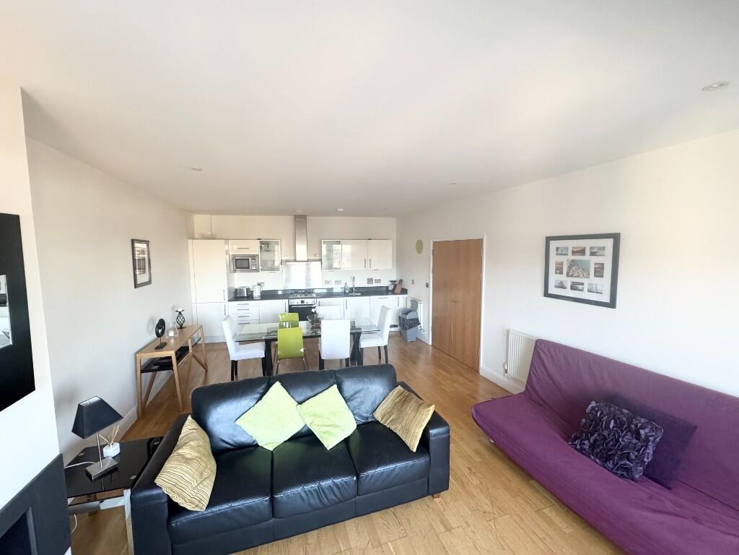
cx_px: 370
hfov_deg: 102.1
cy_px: 278
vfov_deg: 85.7
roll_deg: +0.2
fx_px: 299
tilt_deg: -5.3
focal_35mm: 14
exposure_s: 1/93
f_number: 2.2
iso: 320
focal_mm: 2.22
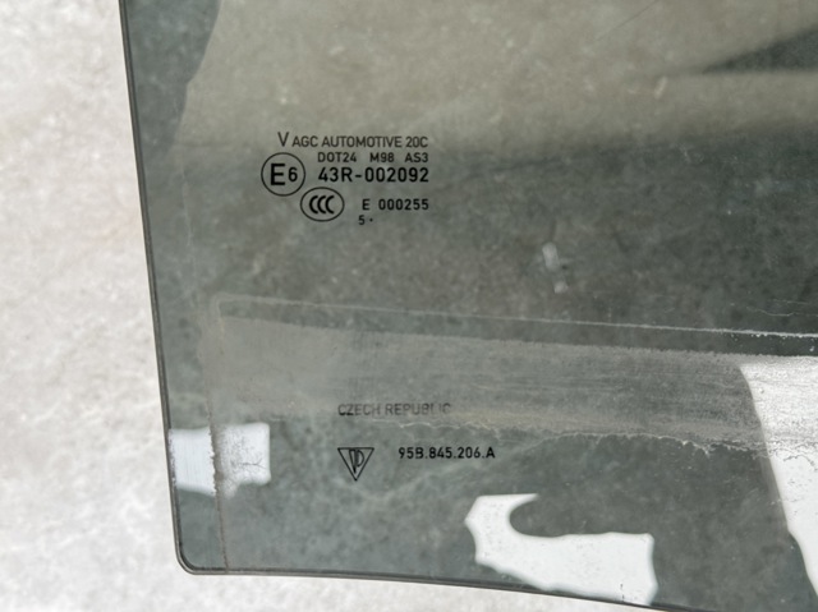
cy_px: 306
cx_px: 409
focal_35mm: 48
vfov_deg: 30.2
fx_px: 1133
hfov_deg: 39.7
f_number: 1.78
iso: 100
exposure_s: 1/60
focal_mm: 6.76
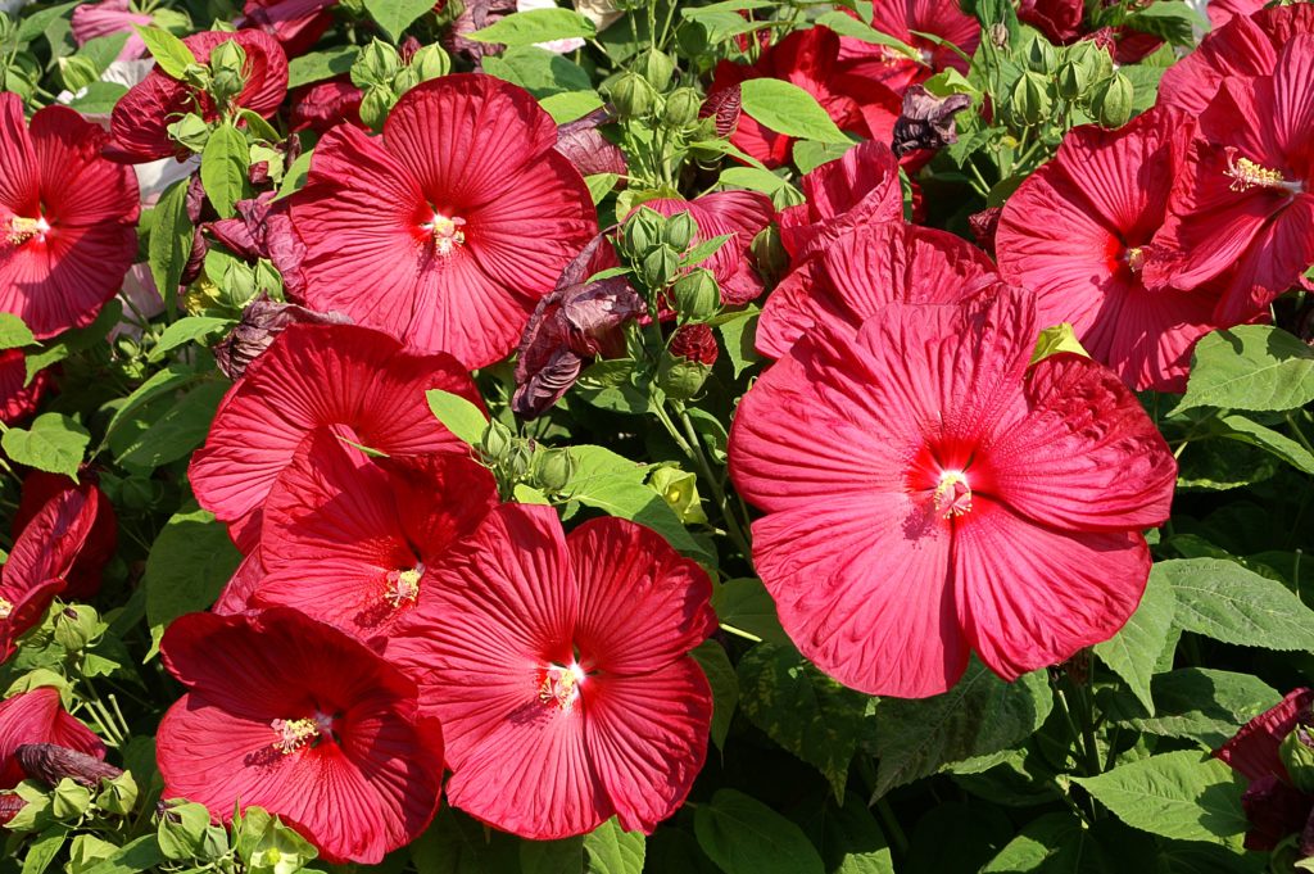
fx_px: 2188
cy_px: 437
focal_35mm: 60
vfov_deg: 22.6
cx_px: 657
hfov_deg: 33.4
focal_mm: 40
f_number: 9
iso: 100
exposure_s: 1/160
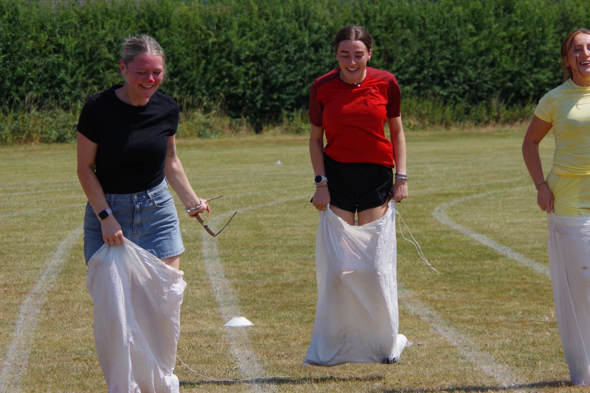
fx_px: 3736
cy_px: 219
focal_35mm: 228
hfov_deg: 9.0
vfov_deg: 6.0
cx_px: 332
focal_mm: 115
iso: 400
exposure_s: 1/1000
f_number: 8
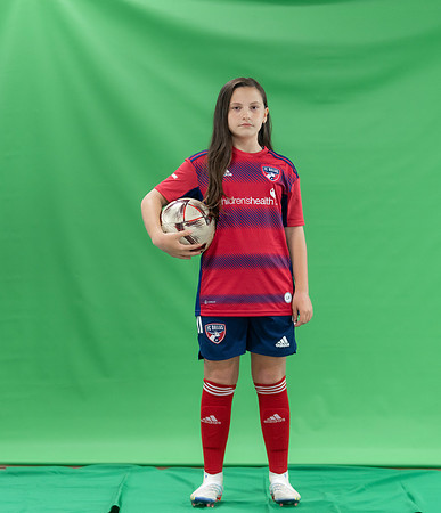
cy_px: 255
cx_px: 238
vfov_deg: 18.4
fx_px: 1584
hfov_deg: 15.9
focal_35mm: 101
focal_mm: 70
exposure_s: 1/250
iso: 1000
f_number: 2.8
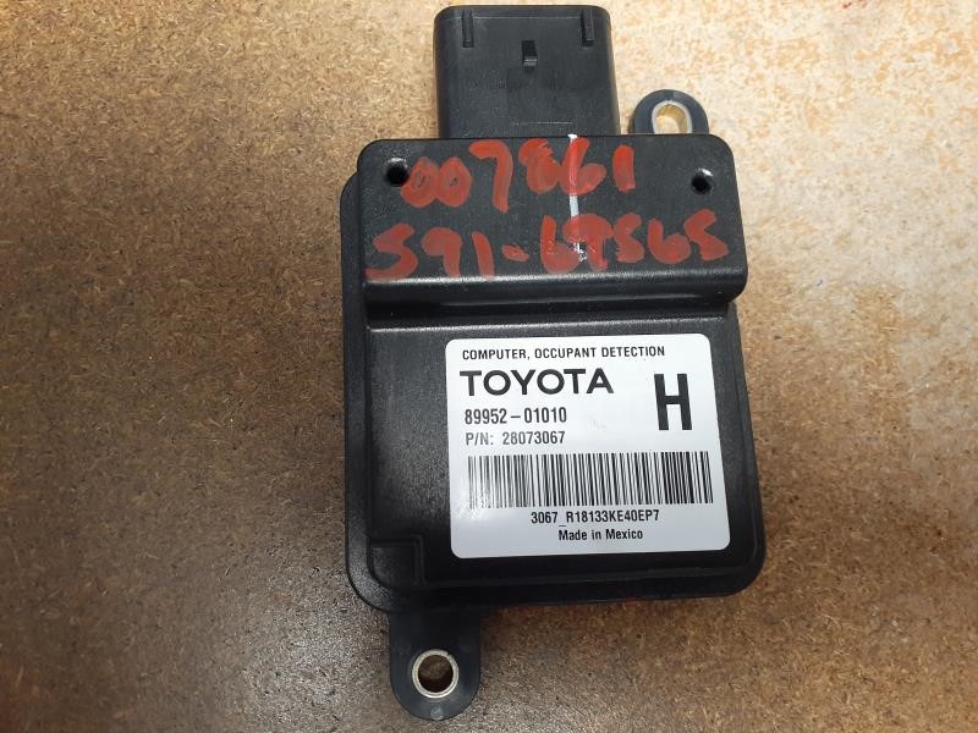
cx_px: 489
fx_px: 763
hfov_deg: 65.3
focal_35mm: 27
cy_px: 366
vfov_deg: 51.4
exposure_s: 1/30
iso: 320
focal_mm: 3.6
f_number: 1.9
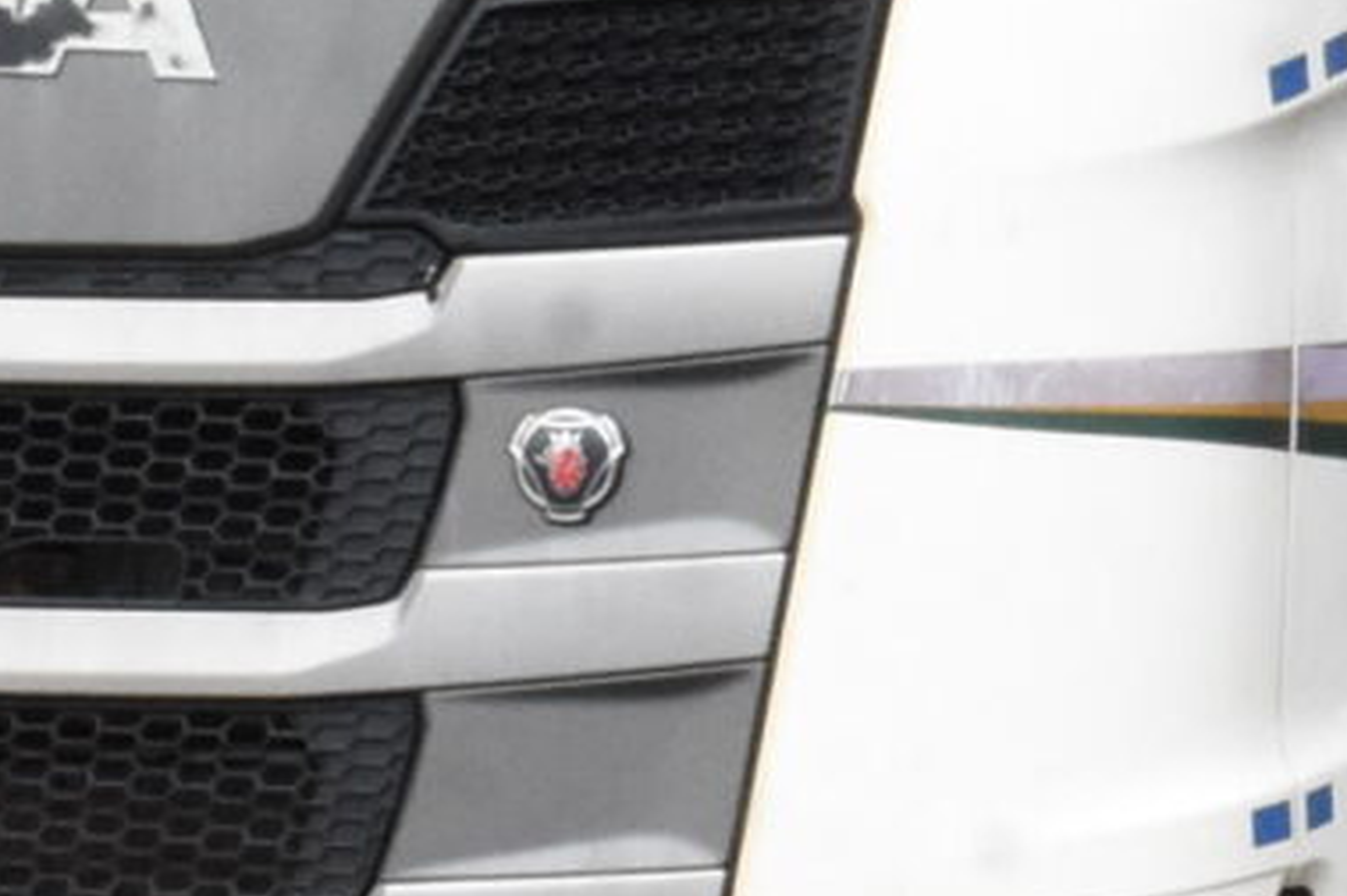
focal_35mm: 233
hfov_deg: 8.7
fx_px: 8725
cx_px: 1546
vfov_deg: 5.9
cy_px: 224
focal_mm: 23
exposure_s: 1/125
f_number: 18
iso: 2000
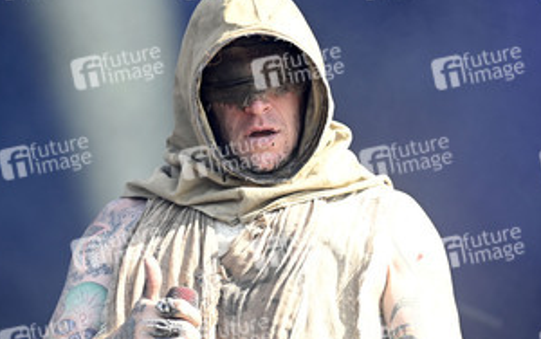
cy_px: 204
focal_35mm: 237
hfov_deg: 8.8
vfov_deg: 5.5
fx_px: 3497
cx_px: 250
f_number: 3.2
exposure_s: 1/640
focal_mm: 155
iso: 320
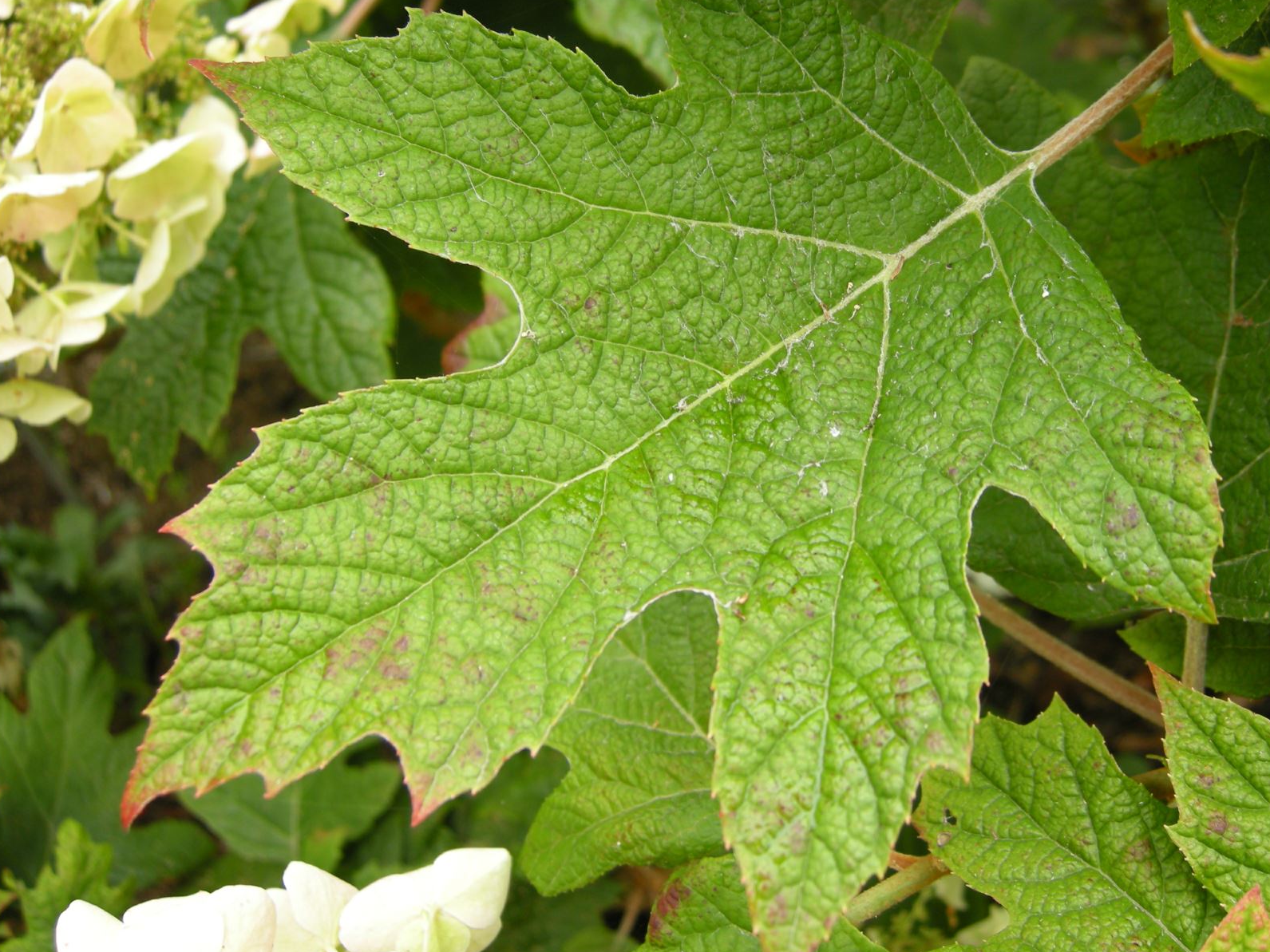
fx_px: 1614
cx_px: 738
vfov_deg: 32.8
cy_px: 379
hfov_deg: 42.8
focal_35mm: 44
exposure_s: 1/67.4
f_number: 3
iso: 64
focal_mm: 7.5
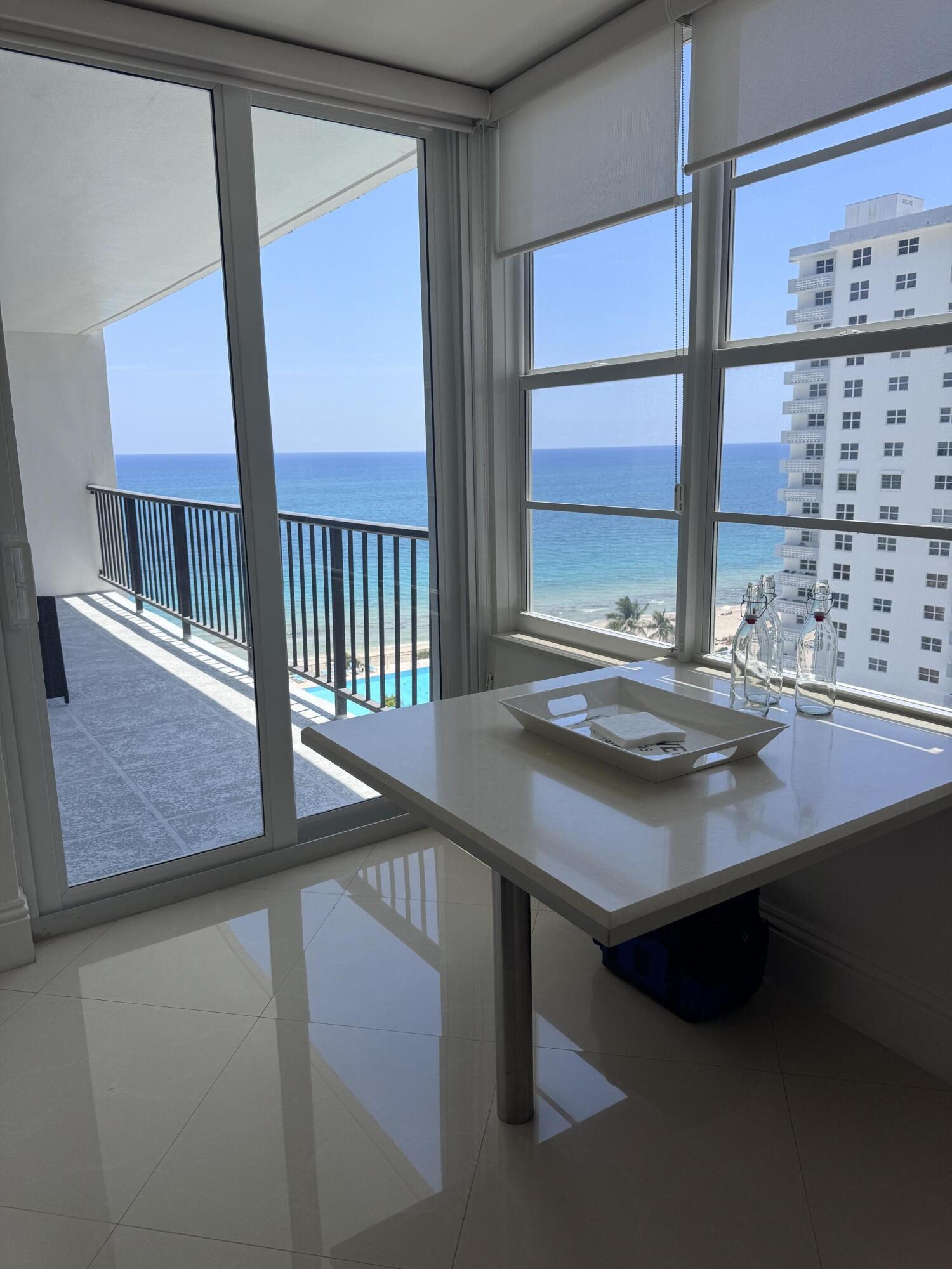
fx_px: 880
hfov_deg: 56.8
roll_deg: +1.2
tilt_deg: -10.9
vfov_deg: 71.6
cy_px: 634
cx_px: 476
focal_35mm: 24
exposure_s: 1/1151
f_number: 1.78
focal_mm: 6.76
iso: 80
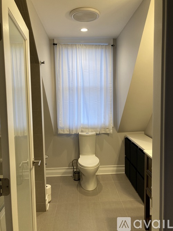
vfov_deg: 63.5
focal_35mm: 28
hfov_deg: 49.7
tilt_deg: -3.3
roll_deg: -0.3
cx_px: 86
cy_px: 116
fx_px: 187
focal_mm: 3.99
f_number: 1.8
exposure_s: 1/60
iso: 64
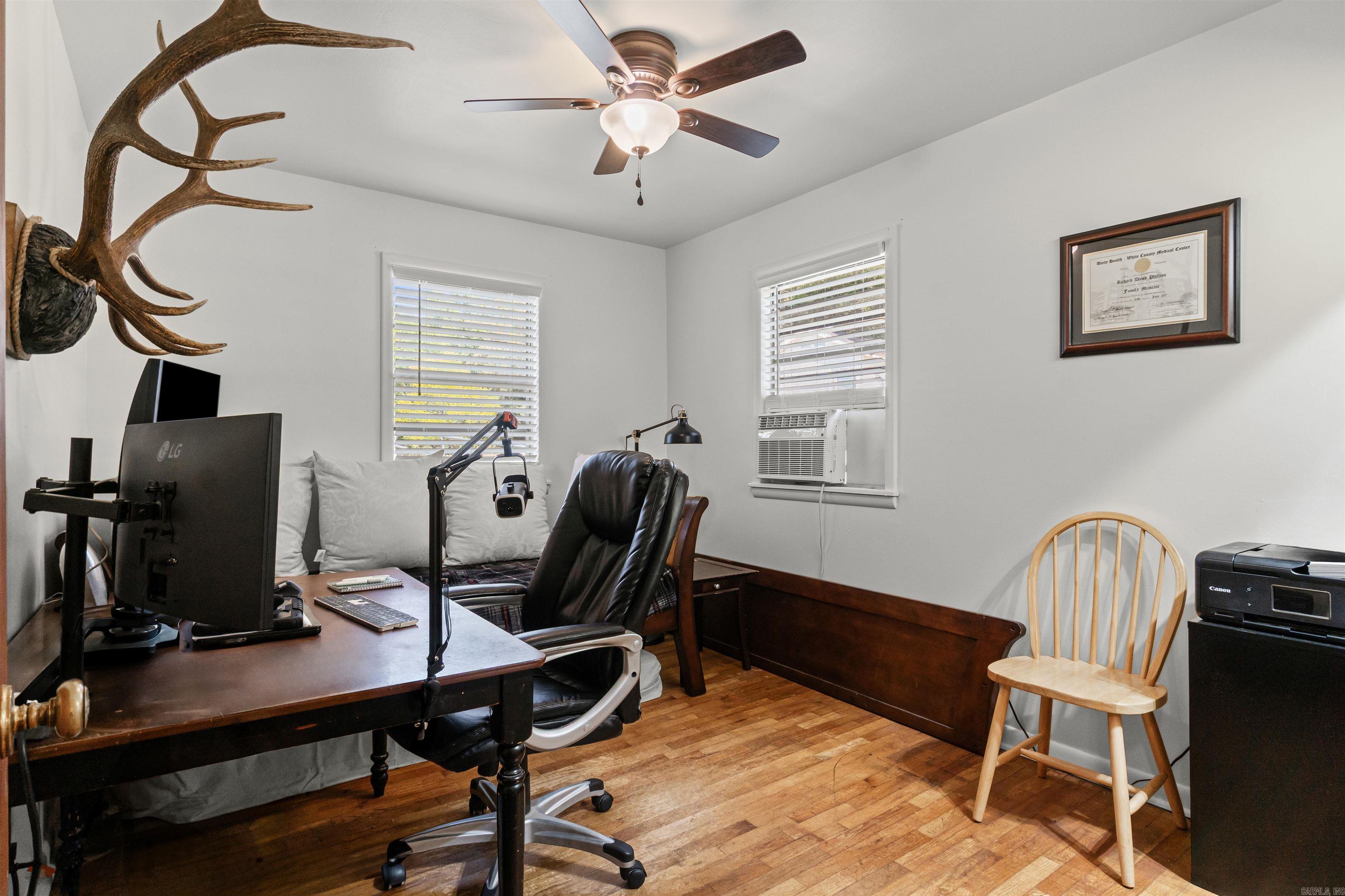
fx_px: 672
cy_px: 448
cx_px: 672
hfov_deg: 90.0
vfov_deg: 67.4
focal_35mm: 18
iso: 250
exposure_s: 1/8
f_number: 9
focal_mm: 12
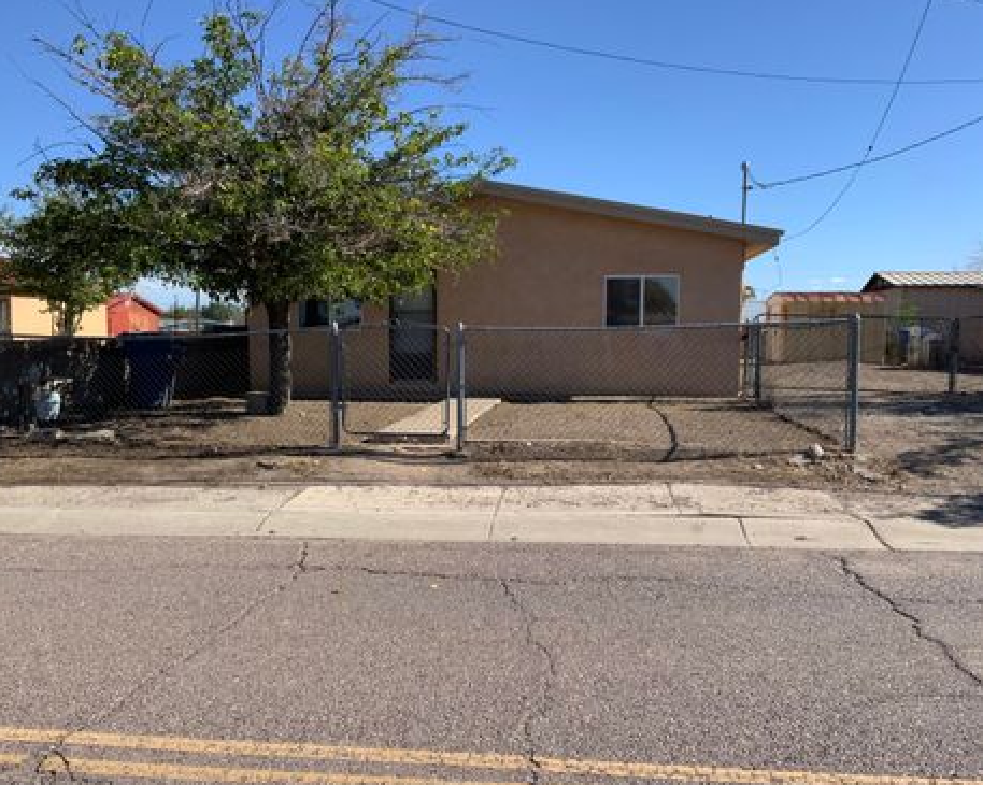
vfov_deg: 47.1
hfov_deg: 57.1
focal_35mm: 31
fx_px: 901
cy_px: 395
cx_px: 450
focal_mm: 3
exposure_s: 1/1786
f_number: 1.8
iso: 16
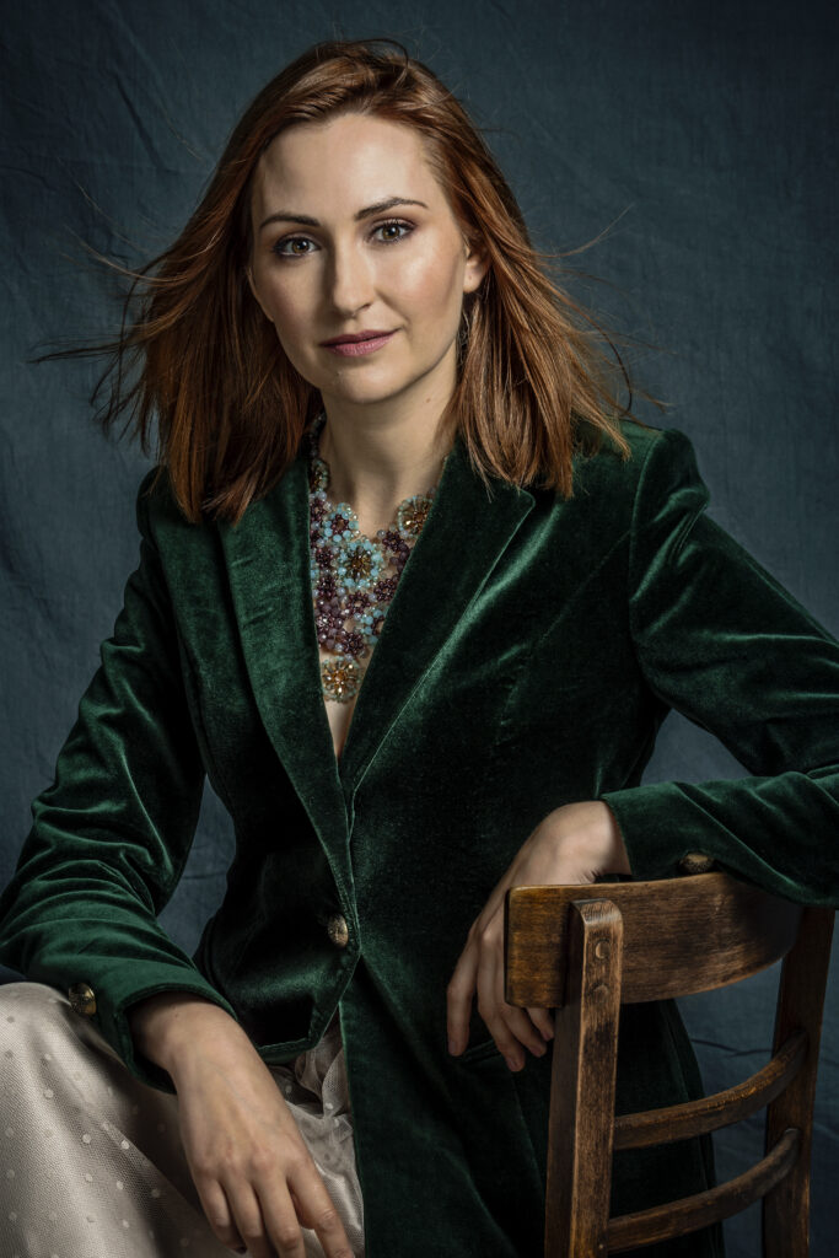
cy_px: 629
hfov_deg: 10.2
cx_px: 420
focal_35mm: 135
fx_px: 4717
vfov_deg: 15.2
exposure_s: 1/200
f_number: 9
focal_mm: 90
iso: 100
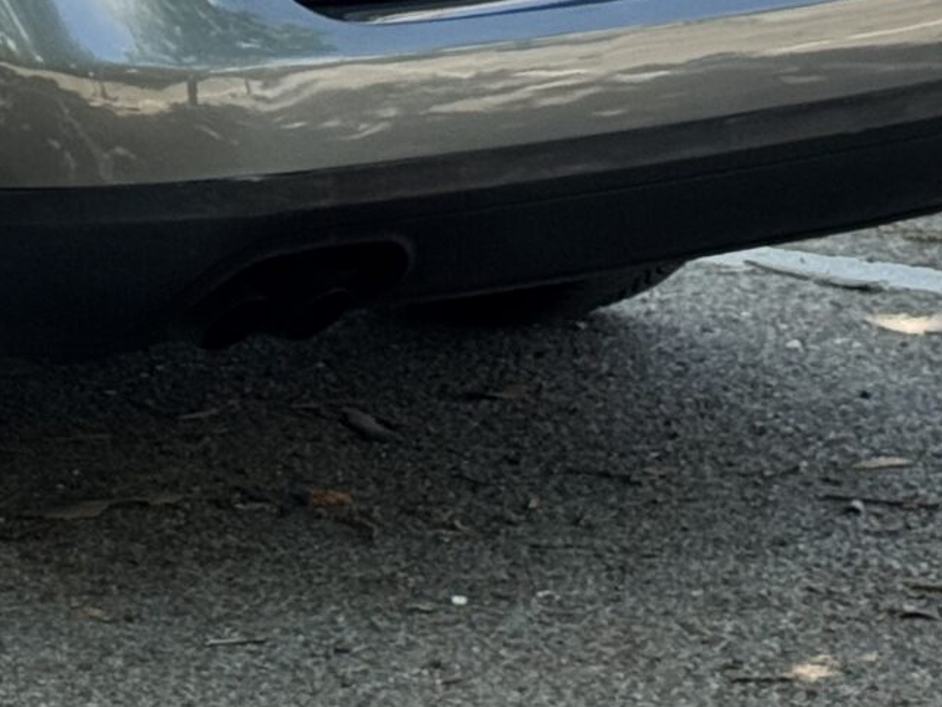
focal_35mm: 192
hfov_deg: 10.1
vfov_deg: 7.5
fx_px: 5225
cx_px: -346
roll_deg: -0.5
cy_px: -529
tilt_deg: -1.6
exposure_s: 1/1869
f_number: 1.78
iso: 64
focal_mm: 6.76
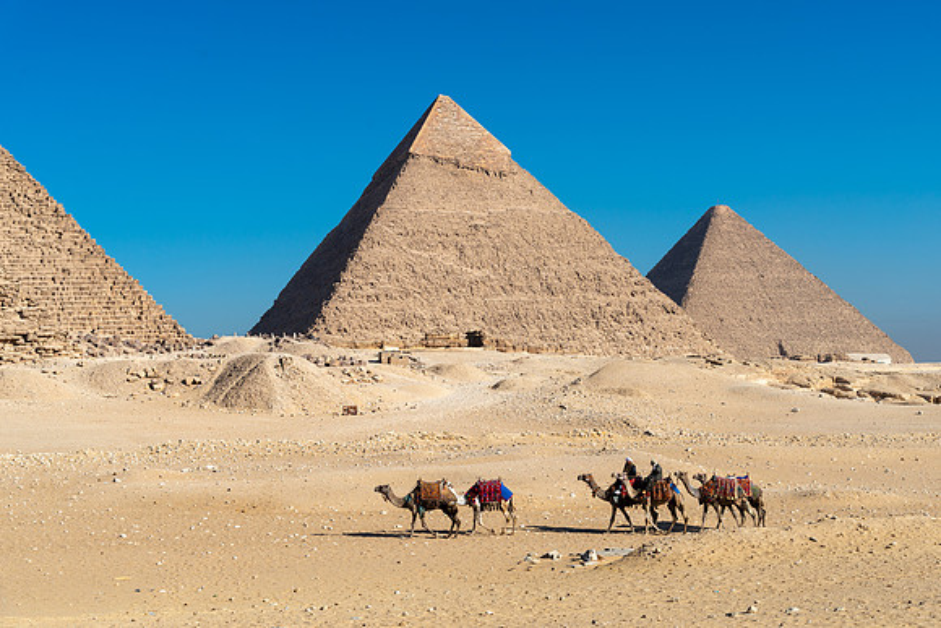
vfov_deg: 23.5
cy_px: 318
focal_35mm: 58
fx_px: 1513
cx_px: 495
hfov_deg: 34.6
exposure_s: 1/125
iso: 100
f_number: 8
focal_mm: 55
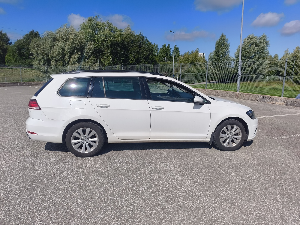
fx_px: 199
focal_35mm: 23
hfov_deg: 73.9
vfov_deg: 58.9
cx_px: 150
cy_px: 112
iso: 50
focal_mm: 6.06
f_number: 1.7
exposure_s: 1/1814
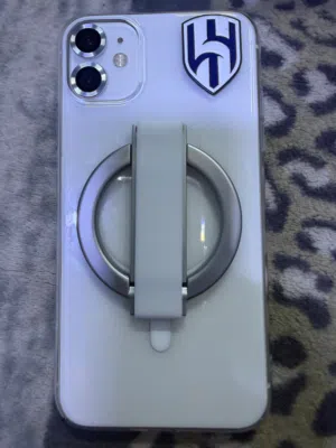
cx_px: 168
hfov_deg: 56.8
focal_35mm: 24
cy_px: 224
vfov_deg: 71.6
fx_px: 311
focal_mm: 2.22
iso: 320
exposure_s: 1/50
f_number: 2.2
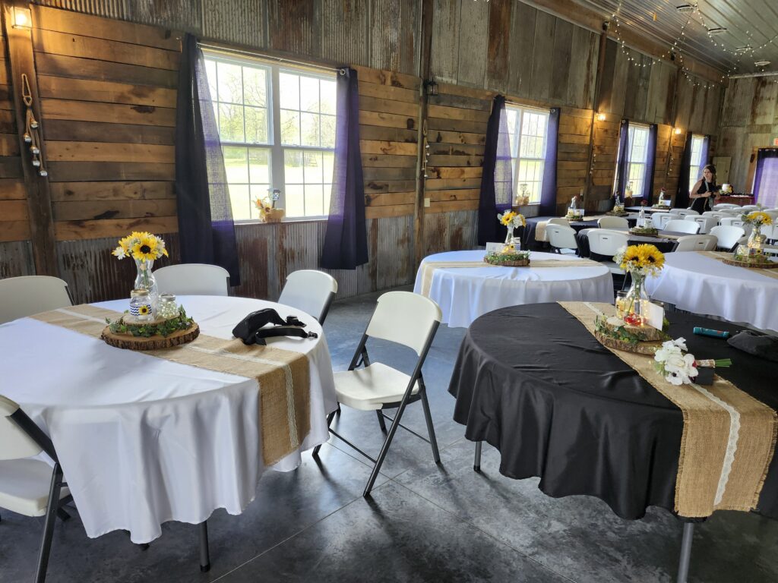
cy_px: 292
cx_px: 389
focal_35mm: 23
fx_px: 517
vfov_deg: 58.9
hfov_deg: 73.9
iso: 250
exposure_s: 1/120
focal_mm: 5.54
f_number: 1.8
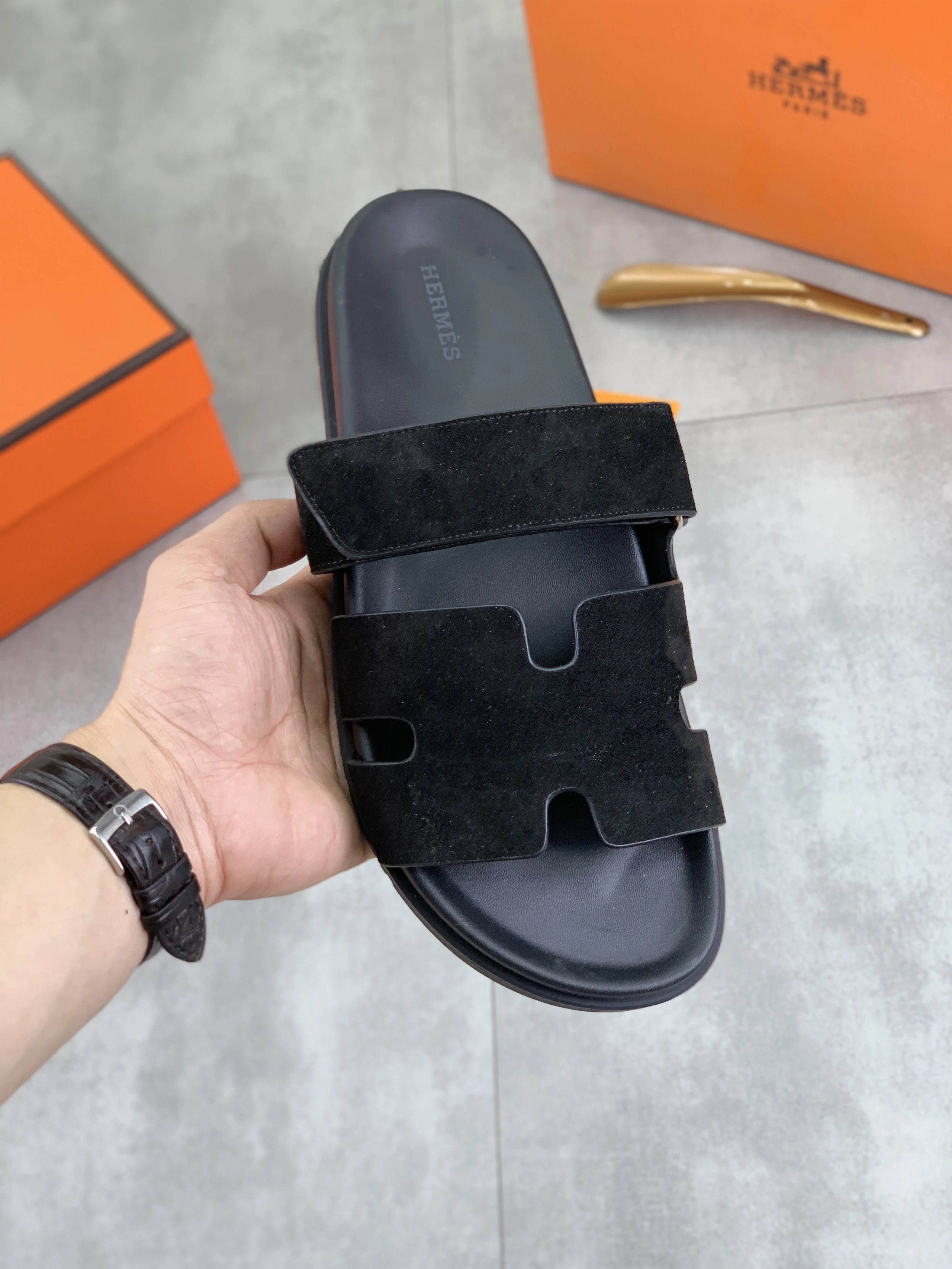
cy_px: 634
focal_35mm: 52
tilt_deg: -53.8
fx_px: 1907
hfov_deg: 28.0
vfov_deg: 36.8
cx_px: 476
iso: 32
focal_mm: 6
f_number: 2.4
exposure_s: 1/100
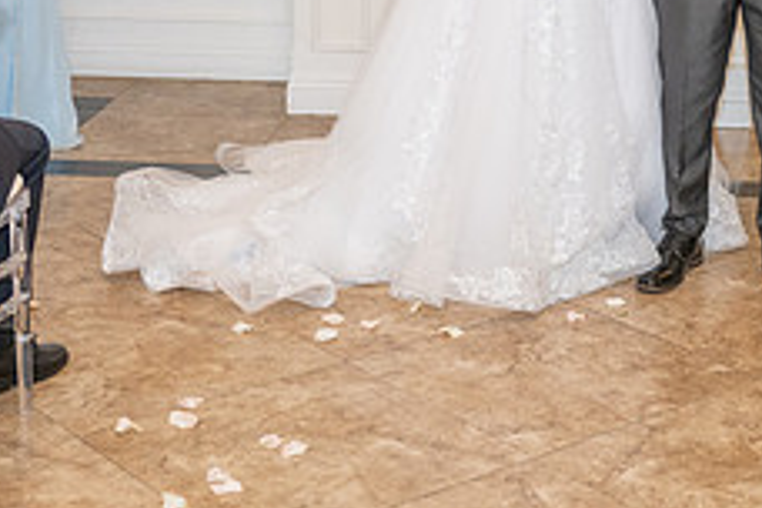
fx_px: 1884
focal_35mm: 89
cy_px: -129
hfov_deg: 22.7
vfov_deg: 14.8
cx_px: 541
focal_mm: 35
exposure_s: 1/200
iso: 1250
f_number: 3.5
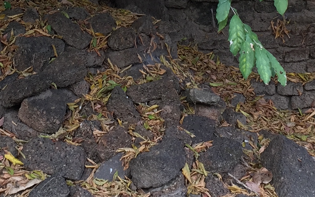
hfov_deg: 21.2
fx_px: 841
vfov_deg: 12.8
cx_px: 154
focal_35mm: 98
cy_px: -81
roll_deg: +0.0
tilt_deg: +0.3
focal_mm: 4.15
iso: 32
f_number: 2.2
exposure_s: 1/40
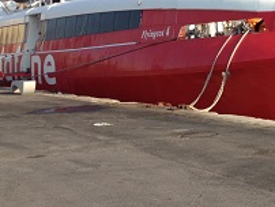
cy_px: 25
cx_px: 252
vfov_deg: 17.2
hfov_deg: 22.4
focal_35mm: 85
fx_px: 676
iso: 64
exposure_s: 1/935
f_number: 2.4
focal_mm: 4.28
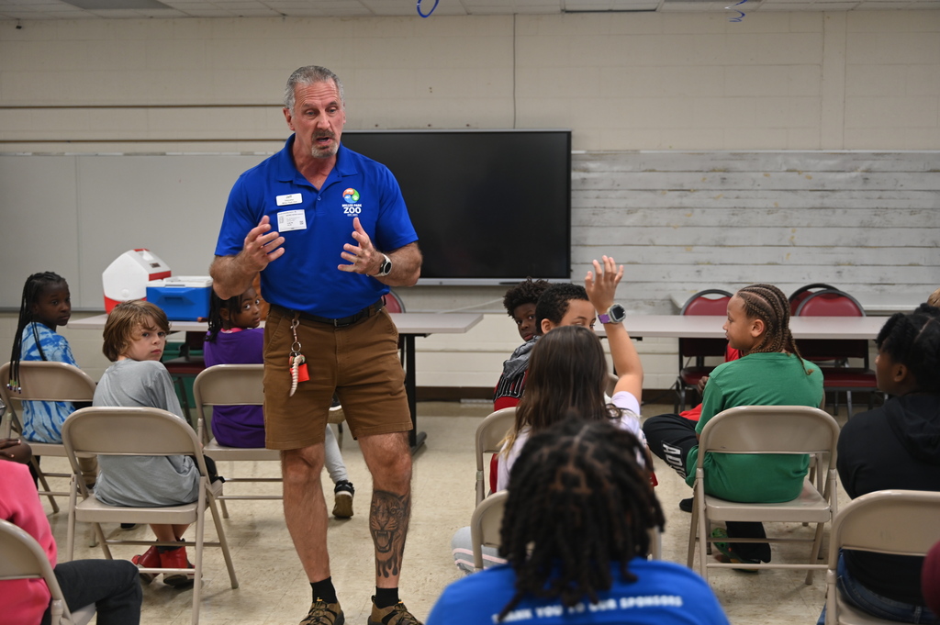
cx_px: 470
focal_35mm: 45
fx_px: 1174
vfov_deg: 29.8
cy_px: 312
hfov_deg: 43.6
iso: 450
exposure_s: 1/125
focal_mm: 45
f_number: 2.8
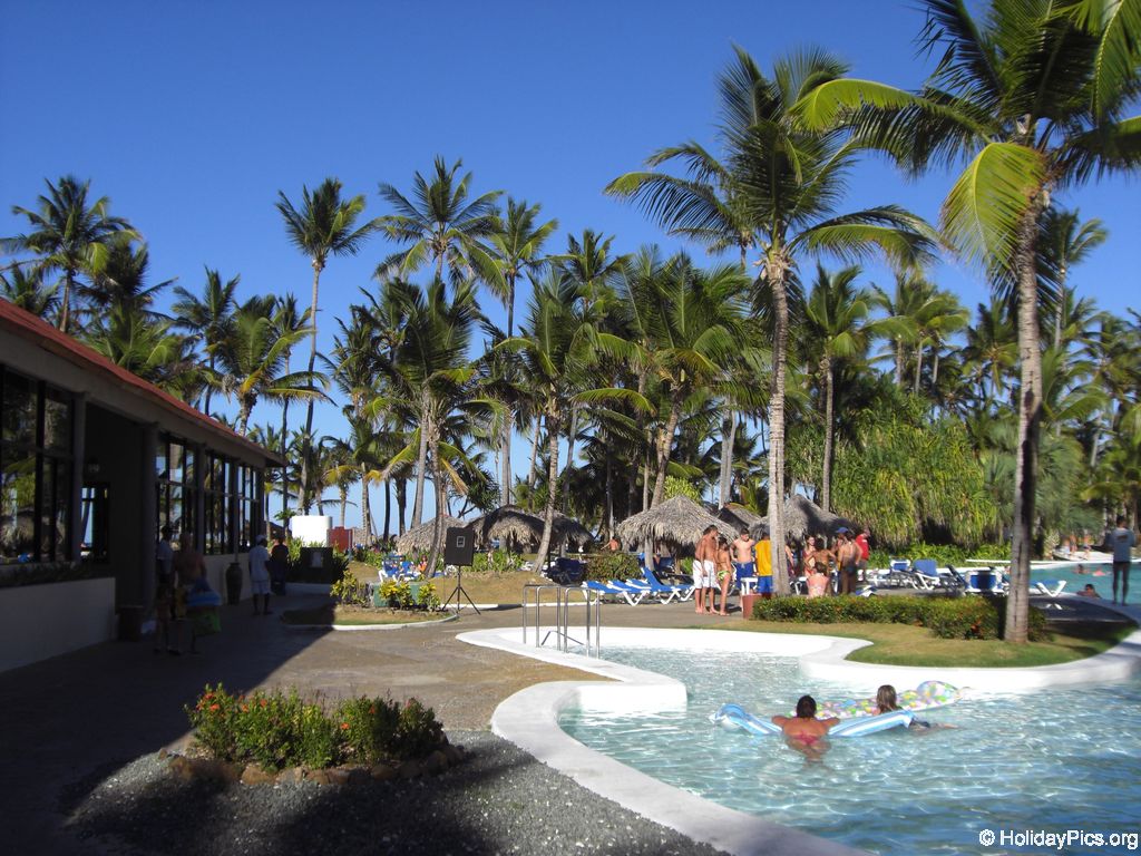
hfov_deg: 49.0
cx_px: 570
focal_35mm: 38
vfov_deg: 37.7
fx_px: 1253
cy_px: 428
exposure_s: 1/160
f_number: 8
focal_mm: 6.2
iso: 64
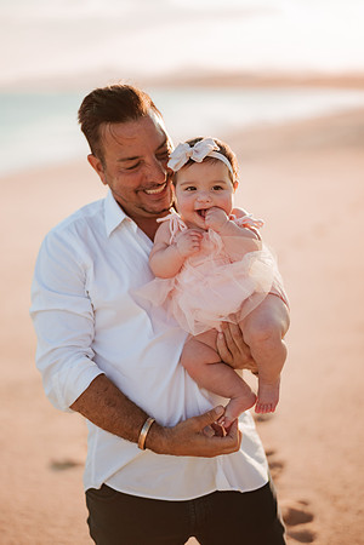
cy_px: 272
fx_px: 880
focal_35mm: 58
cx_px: 182
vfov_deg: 34.5
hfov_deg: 23.4
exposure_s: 1/4000
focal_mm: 58
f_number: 1.4
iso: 100
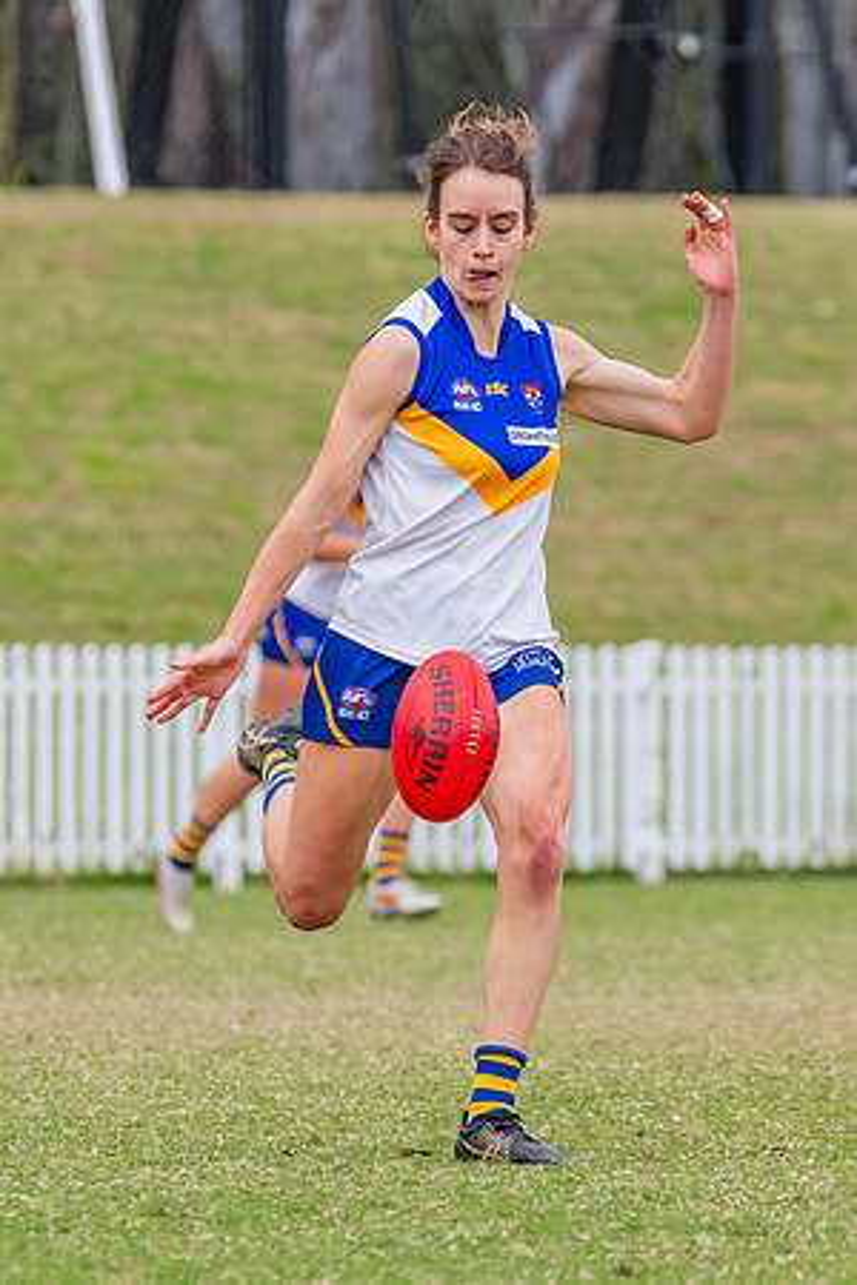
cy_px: 639
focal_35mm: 621
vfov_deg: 3.3
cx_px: 560
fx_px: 22170
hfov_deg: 2.2
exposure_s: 1/1250
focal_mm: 310
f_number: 8
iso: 800
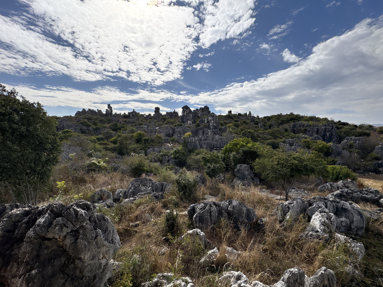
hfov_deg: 102.1
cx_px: 192
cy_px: 144
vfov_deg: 85.7
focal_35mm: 14
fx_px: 155
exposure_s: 1/2342
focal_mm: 2.22
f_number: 2.2
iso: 64
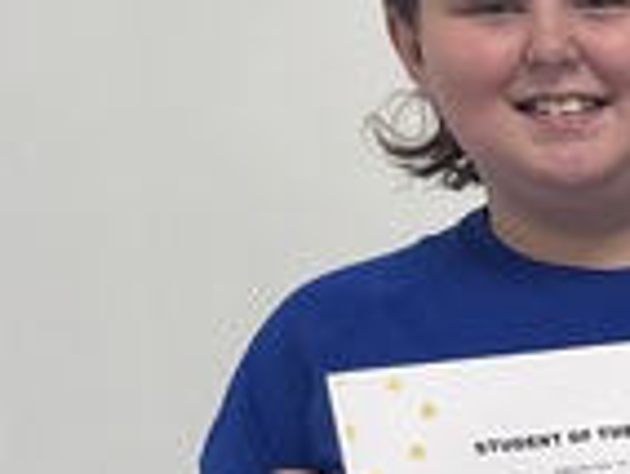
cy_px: 1205
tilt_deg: -16.3
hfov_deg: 8.7
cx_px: 1881
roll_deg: +0.2
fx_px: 3409
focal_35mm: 187
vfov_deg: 7.4
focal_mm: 5.96
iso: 125
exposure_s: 1/120
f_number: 1.6
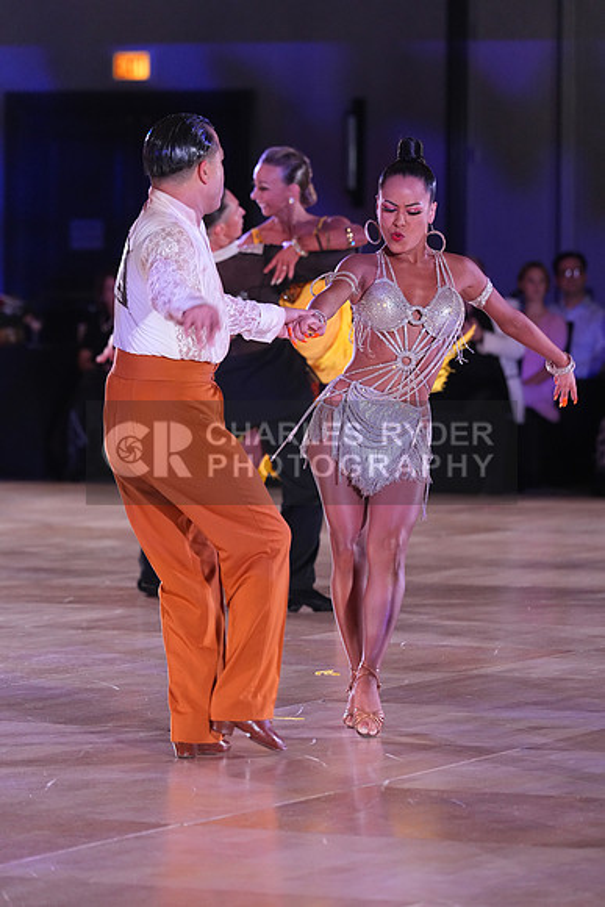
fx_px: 4837
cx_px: 302
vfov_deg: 10.7
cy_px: 454
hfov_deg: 7.2
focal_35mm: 192
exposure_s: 1/250
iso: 4000
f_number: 5
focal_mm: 192
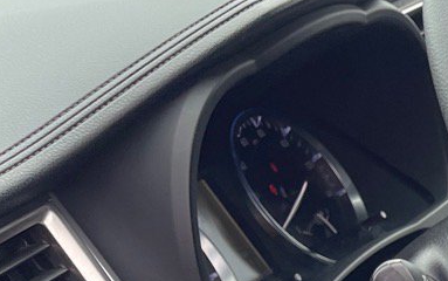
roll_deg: +2.9
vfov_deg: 10.4
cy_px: 584
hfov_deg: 14.6
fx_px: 1405
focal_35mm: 115
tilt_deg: -30.3
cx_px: 929
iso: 32
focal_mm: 5.1
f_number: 1.6
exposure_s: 1/290
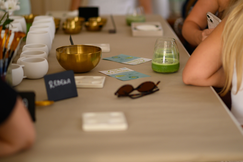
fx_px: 641
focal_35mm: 95
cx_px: 135
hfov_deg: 21.5
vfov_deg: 14.4
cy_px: 75
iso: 720
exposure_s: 1/200
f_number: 1.8
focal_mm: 85
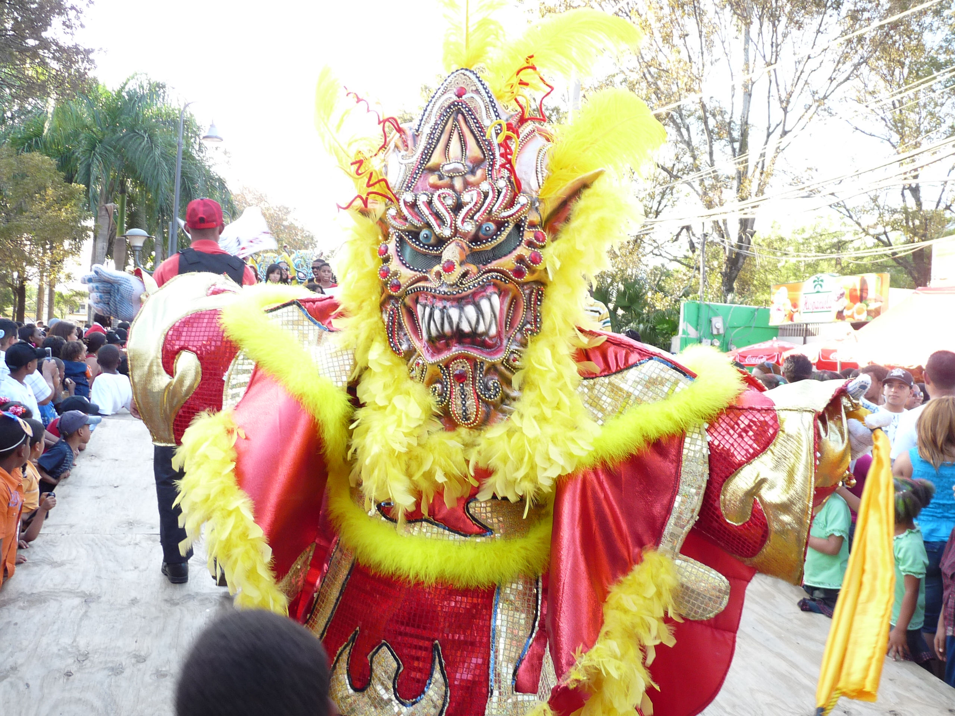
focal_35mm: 34
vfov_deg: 41.8
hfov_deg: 54.0
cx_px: 478
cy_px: 358
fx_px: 938
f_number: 2.8
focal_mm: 4.8
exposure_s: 1/80
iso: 100
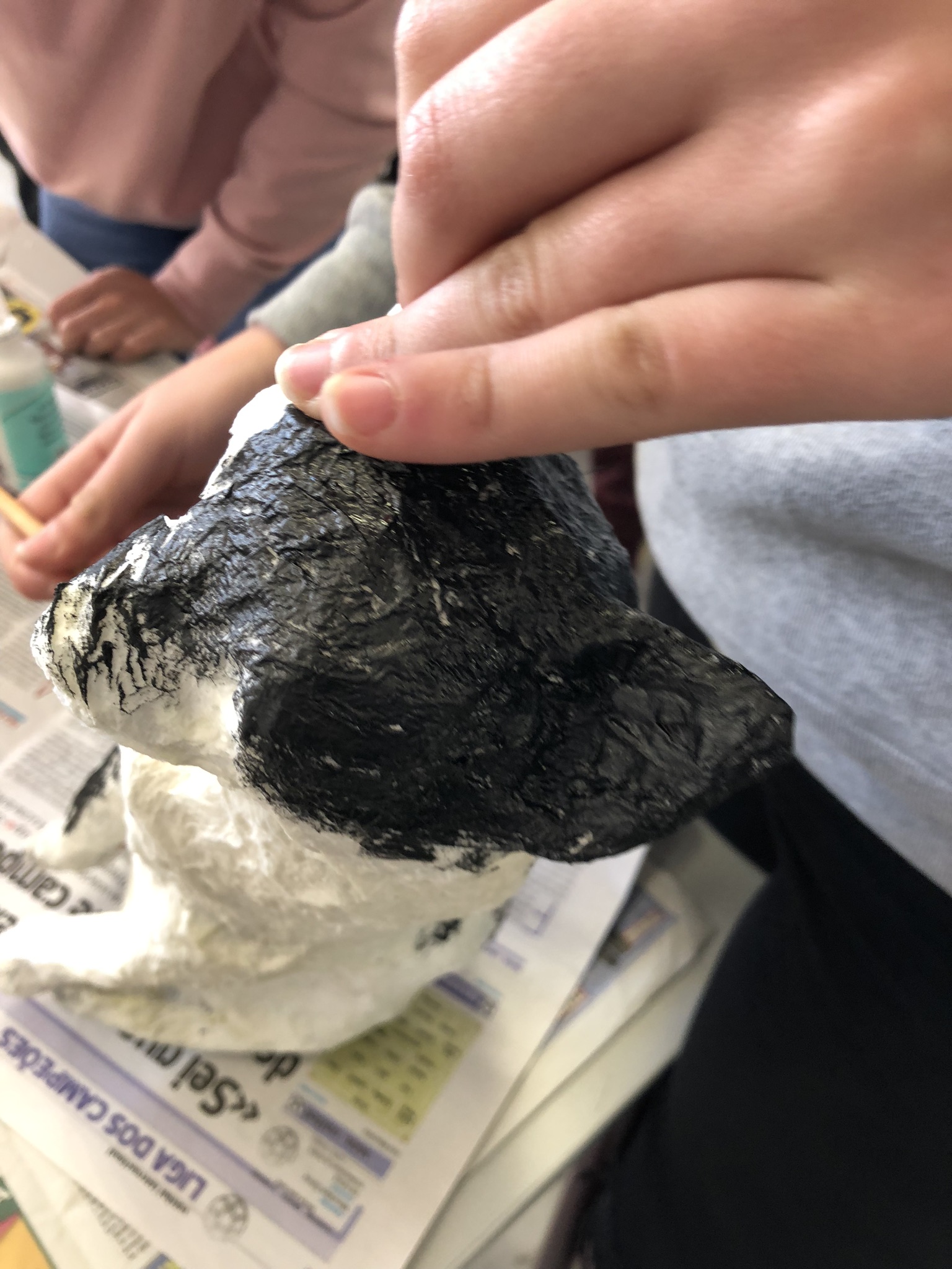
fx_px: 1027
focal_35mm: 28
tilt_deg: -45.3
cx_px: 476
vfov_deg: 63.4
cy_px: 634
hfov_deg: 49.7
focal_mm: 3.99
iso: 40
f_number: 1.8
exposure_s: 1/17
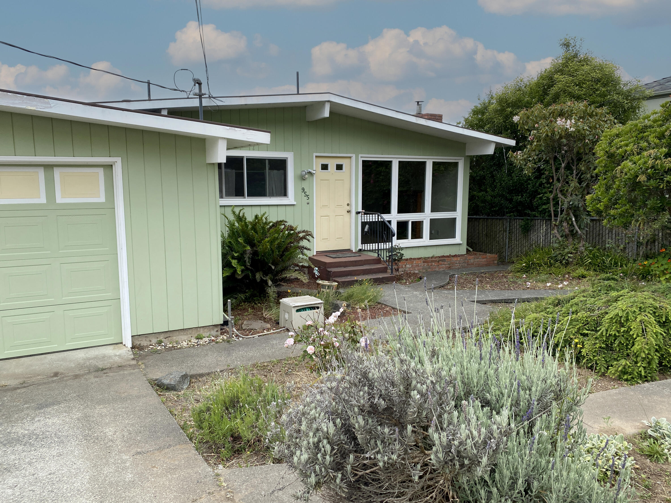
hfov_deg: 67.3
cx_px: 336
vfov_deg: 53.1
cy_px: 252
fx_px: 504
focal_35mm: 26
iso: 32
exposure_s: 1/1927
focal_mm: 4.25
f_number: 1.8
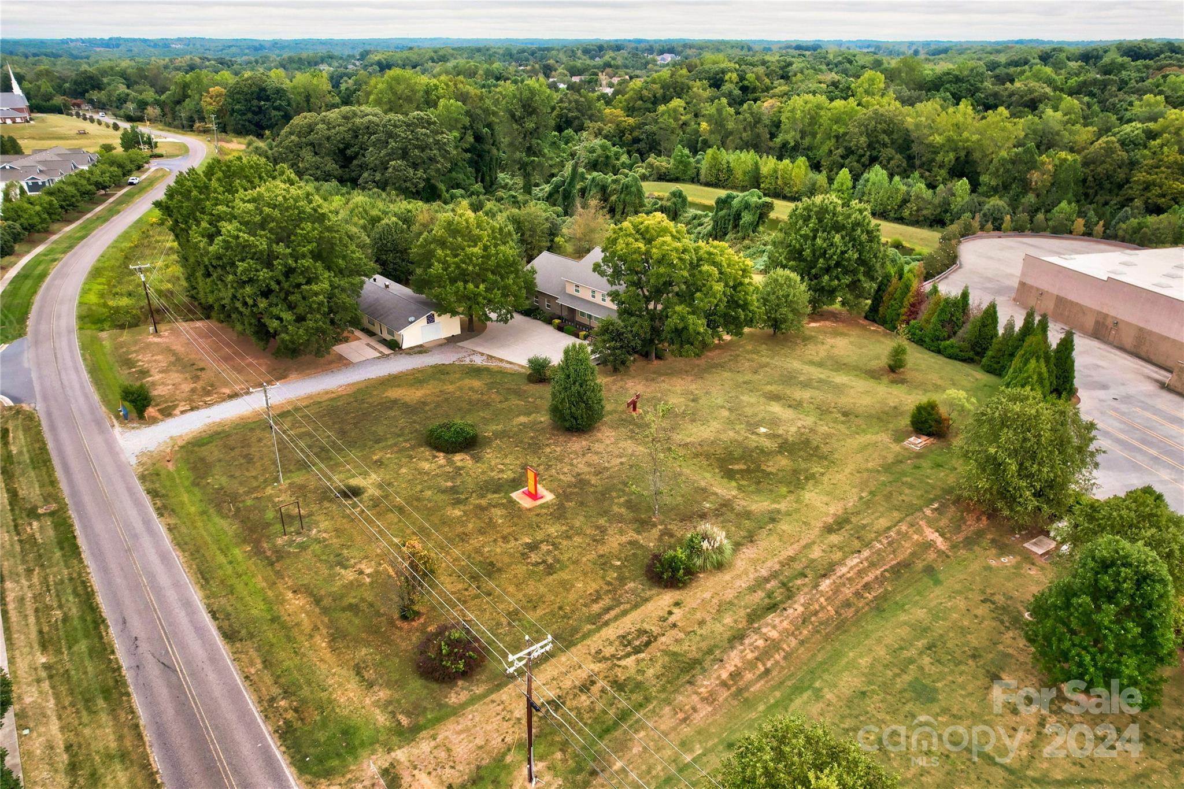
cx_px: 592
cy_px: 394
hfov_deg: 78.6
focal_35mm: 22
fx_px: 723
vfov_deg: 57.2
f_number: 2.8
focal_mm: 8.4
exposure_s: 1/640
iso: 150
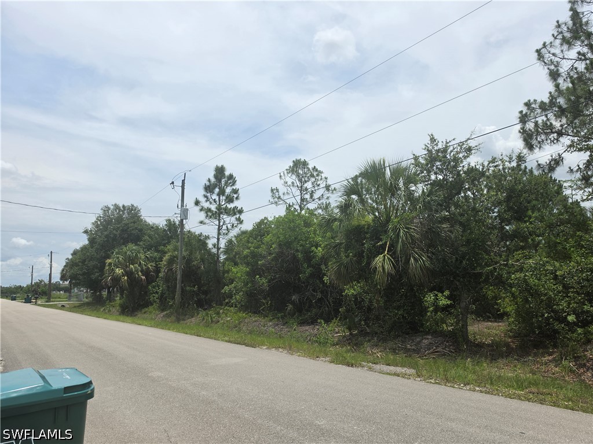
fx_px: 394
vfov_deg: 58.9
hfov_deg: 73.9
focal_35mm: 23
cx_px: 296
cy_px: 222
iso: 40
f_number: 1.4
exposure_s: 1/7939
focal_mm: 6.5
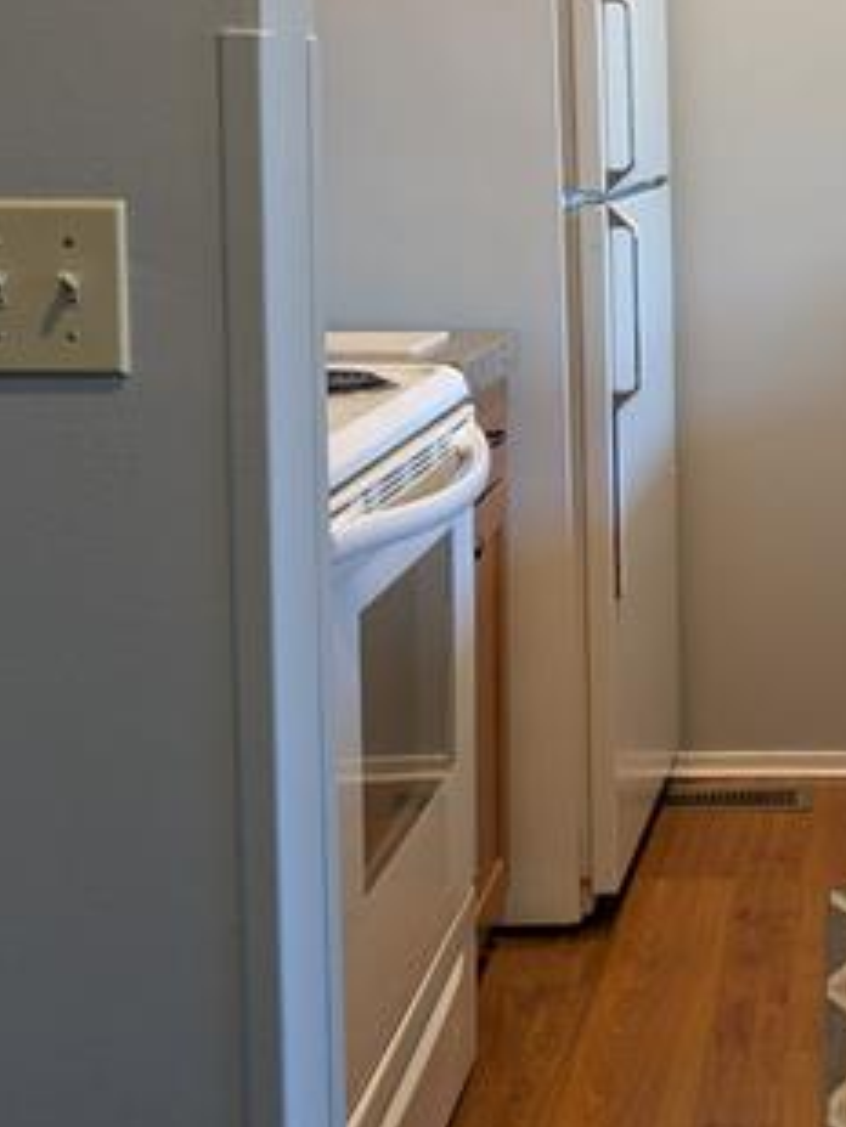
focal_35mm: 67
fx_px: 2182
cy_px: 332
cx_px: 988
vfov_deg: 28.7
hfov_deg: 20.6
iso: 167
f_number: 1.73
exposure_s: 1/40
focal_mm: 4.38
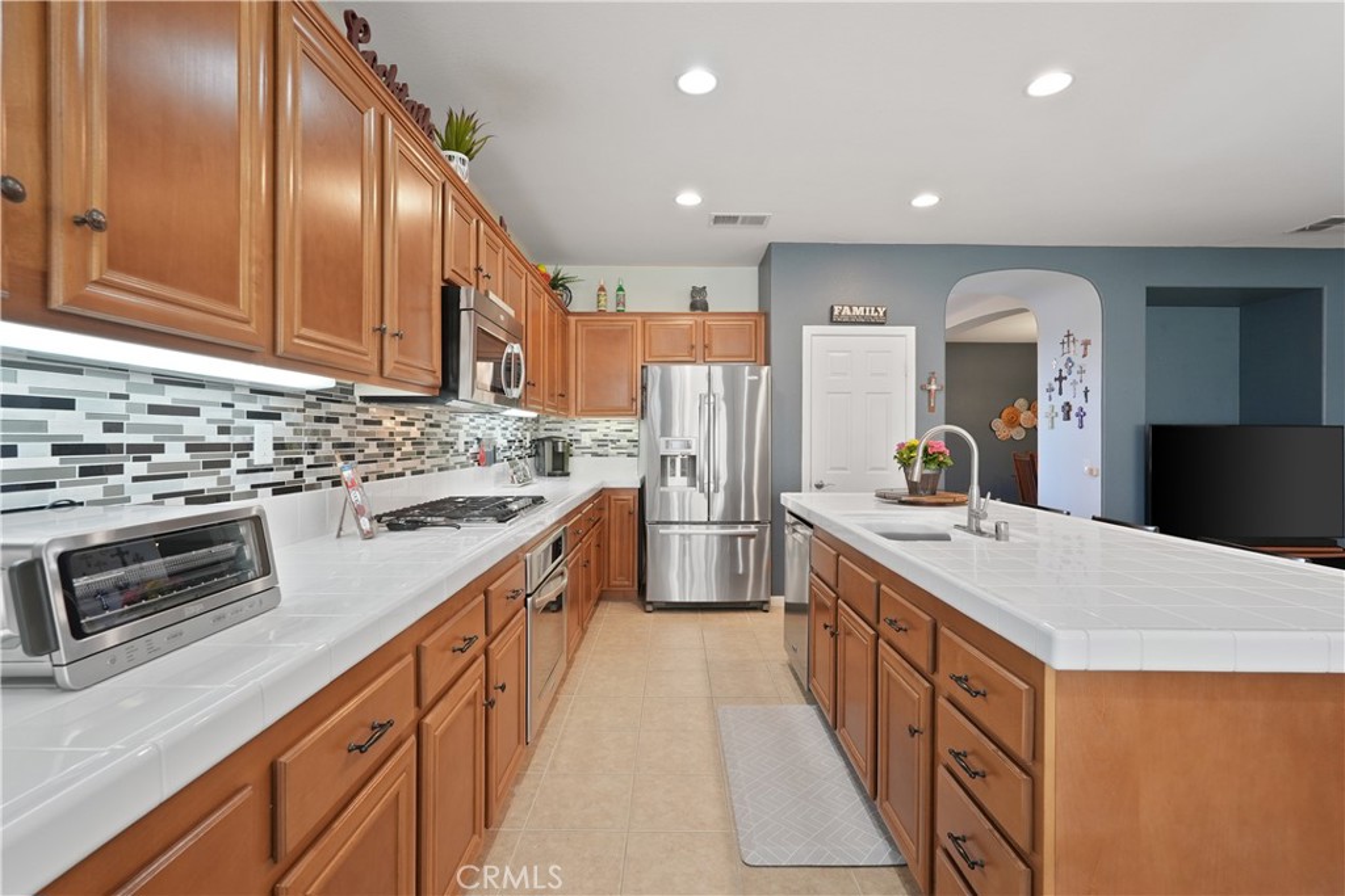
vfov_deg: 73.8
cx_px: 672
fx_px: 598
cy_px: 448
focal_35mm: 16
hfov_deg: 96.7
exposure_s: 1/20
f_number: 6.3
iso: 1250
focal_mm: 16
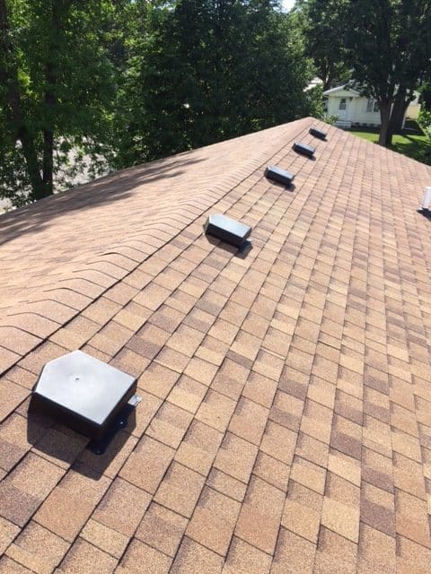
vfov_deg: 61.7
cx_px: 216
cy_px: 287
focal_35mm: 29
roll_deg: -0.4
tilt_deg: -25.4
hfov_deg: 48.2
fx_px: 481
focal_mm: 4.15
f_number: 2.2
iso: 32
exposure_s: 1/1026
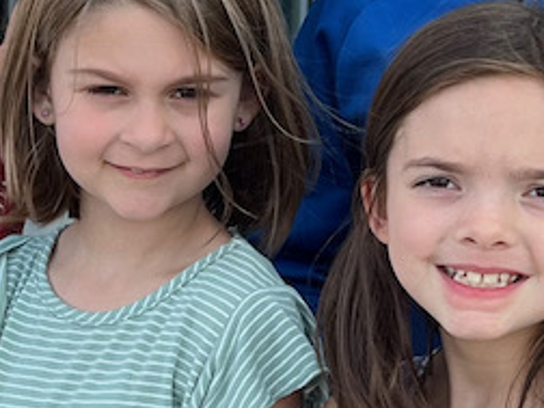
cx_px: 337
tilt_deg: -10.2
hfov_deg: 14.9
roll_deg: -1.3
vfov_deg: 11.2
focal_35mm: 132
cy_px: 220
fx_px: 2074
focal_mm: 5.7
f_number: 1.5
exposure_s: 1/372
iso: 50
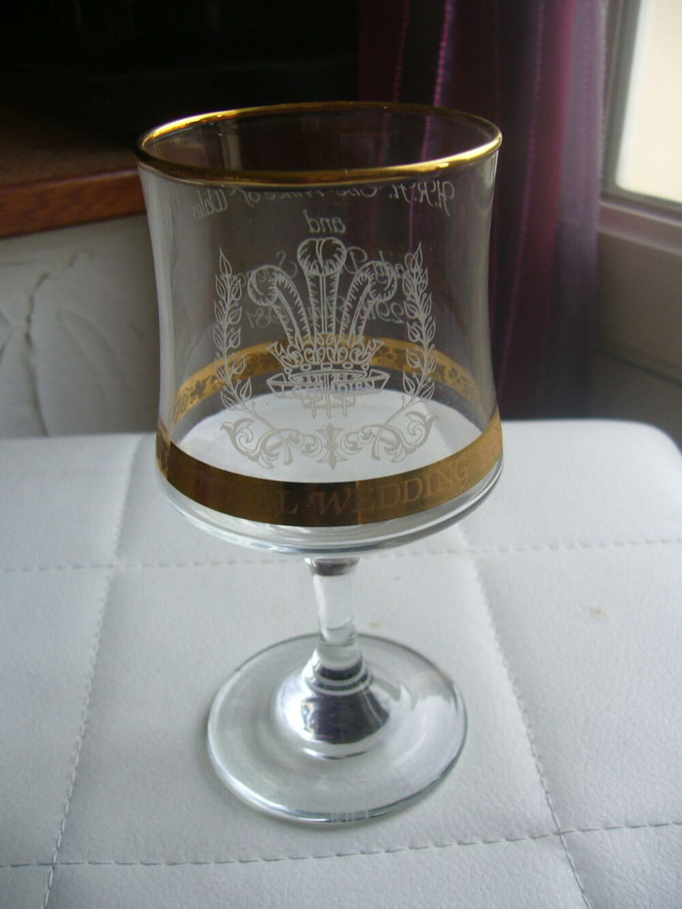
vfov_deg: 52.6
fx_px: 919
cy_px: 454
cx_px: 341
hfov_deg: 40.7
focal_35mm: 35
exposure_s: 1/60
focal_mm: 5.8
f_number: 2.8
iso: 80
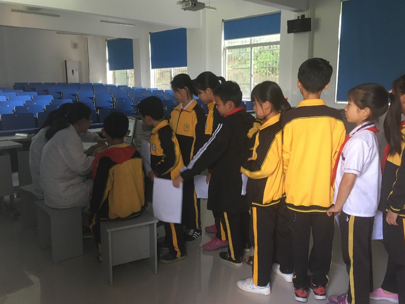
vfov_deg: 45.4
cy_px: 147
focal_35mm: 31
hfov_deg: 58.4
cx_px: 202
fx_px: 363
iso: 100
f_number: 2.2
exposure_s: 1/33
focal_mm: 4.15
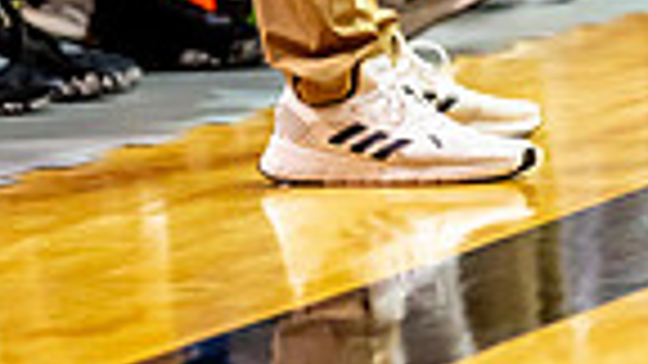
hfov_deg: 5.2
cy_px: -598
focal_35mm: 412
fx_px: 7079
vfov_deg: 2.9
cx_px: 400
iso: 3200
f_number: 2.8
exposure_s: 1/1250
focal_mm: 126
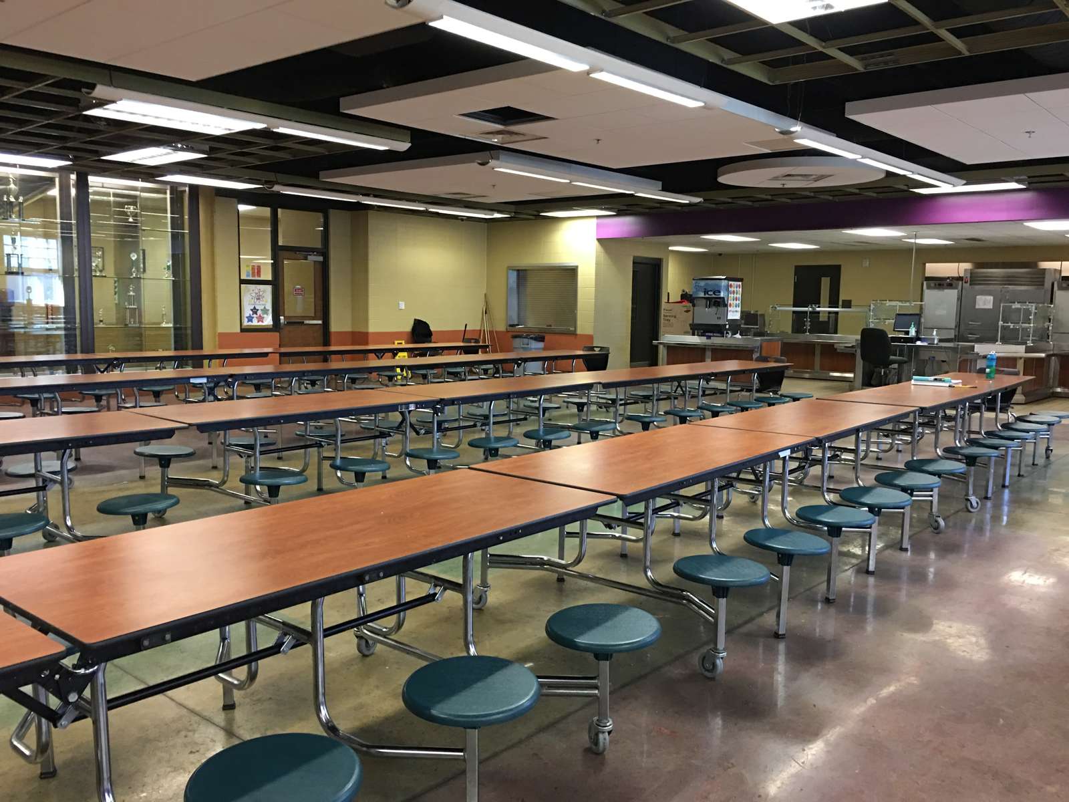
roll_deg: -1.2
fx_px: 896
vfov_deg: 48.2
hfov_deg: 61.7
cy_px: 401
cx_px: 534
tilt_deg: -5.2
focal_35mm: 29
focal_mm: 4.15
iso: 100
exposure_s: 1/15
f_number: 2.2
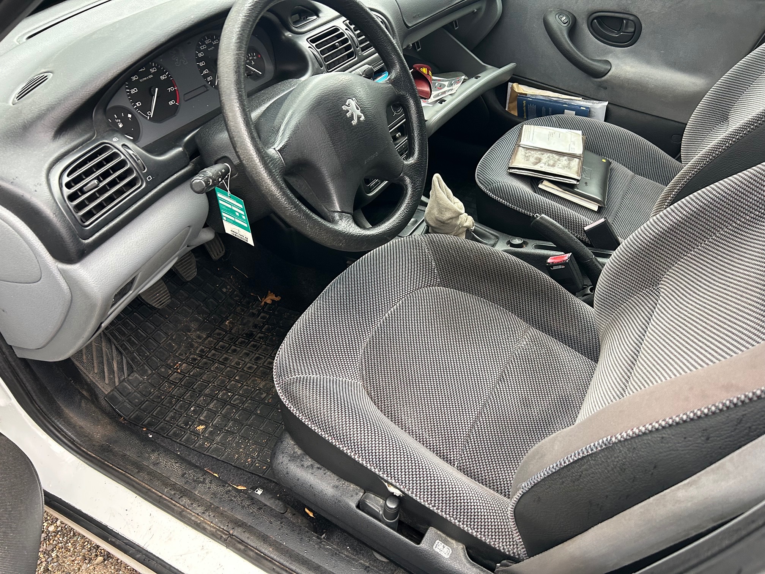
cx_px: 382
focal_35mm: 26
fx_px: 575
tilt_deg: -46.1
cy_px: 287
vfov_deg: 53.1
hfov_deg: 67.3
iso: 160
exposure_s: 1/60
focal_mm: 5.7
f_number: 1.5
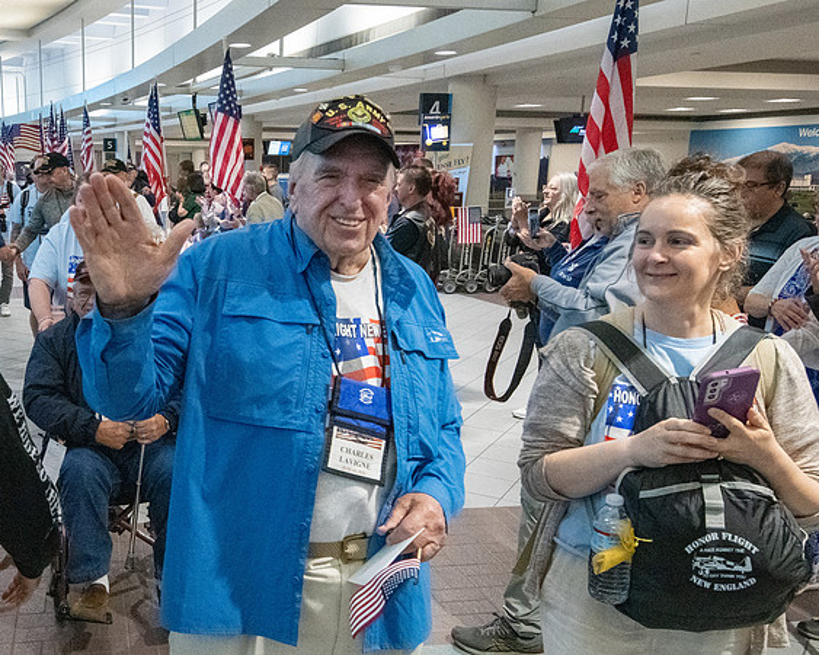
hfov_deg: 49.7
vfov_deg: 42.7
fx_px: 836
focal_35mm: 34
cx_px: 186
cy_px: 360
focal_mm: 20
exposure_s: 1/400
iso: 20000
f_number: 7.1
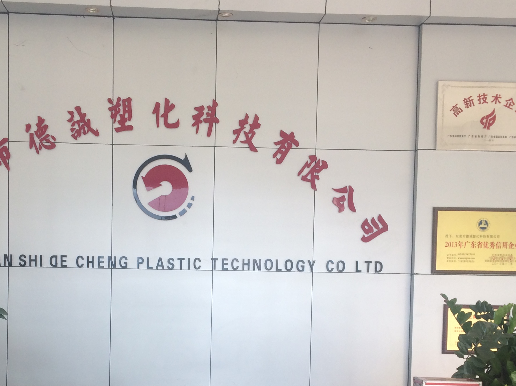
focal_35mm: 53
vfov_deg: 26.7
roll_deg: -1.9
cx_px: 209
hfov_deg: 36.1
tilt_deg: -1.8
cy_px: 339
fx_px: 790
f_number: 2.2
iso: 40
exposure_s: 1/100
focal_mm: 4.15
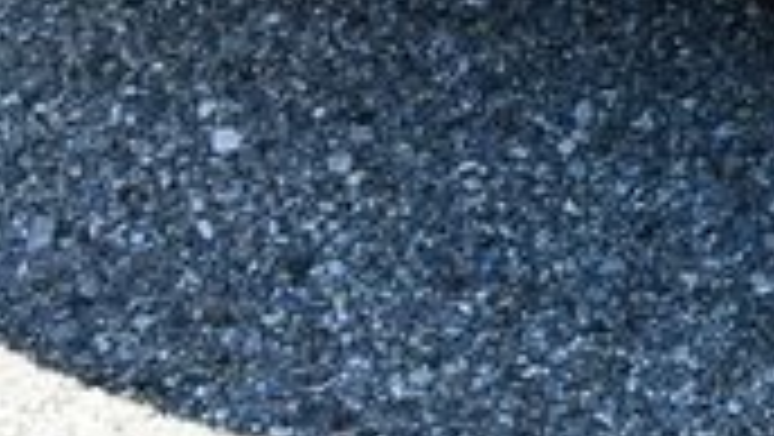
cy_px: -512
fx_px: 3532
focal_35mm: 172
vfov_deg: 6.8
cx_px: 1431
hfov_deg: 11.5
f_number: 7.1
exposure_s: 1/250
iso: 200
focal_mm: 22
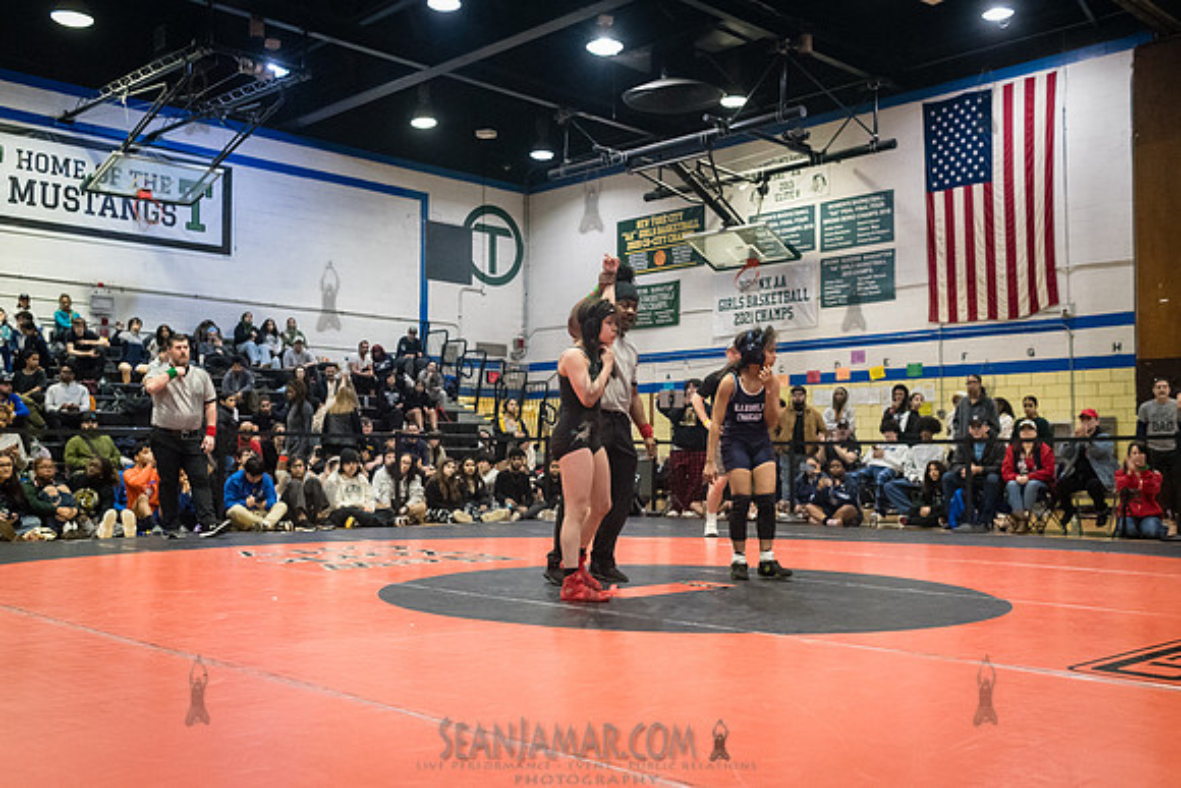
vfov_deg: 37.3
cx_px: 585
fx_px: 1167
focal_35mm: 36
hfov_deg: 53.7
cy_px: 394
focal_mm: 35
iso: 8000
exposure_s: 1/400
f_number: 4
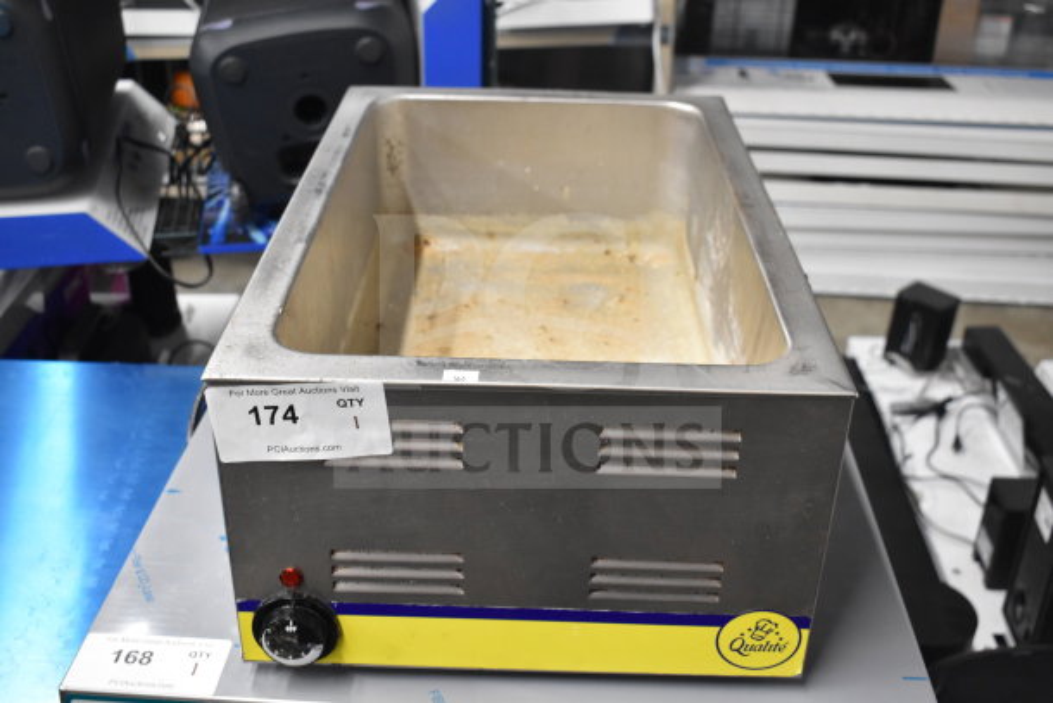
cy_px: 352
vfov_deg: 34.2
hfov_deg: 49.5
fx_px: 1141
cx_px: 526
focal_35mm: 39
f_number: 4
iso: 2200
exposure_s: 1/40
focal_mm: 26
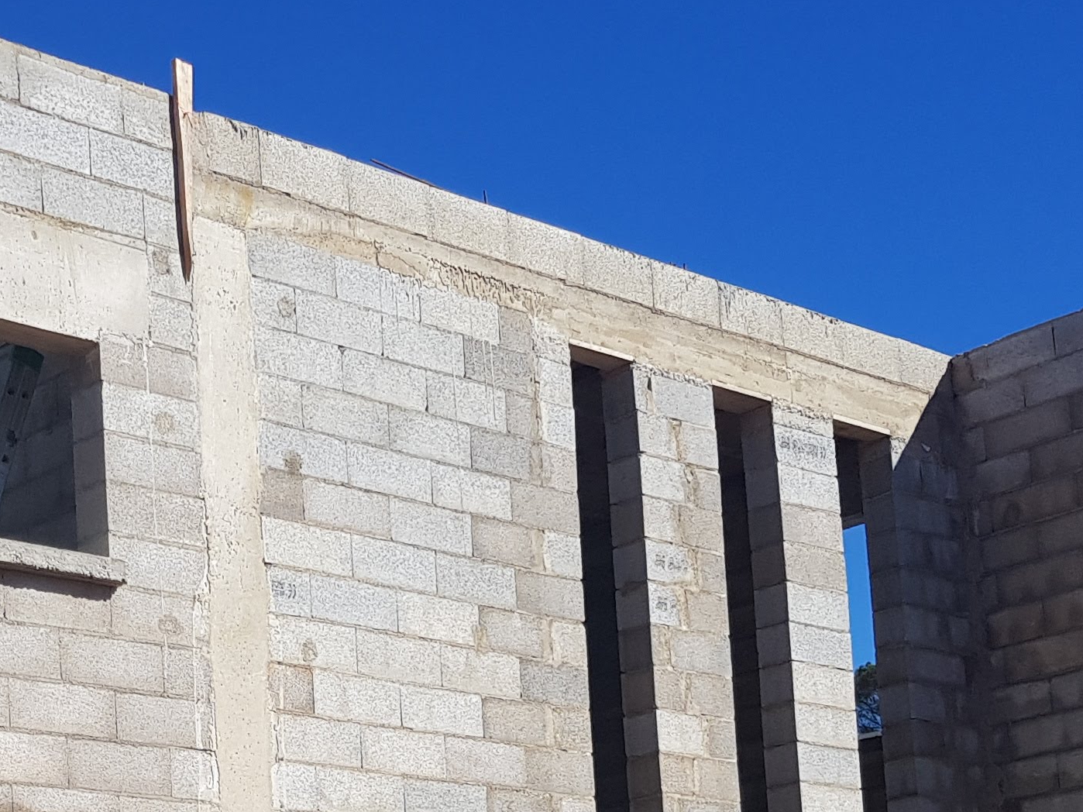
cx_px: 196
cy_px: 893
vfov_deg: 18.9
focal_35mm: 75
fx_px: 2346
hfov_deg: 25.5
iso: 40
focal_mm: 4.3
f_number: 1.7
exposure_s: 1/2672
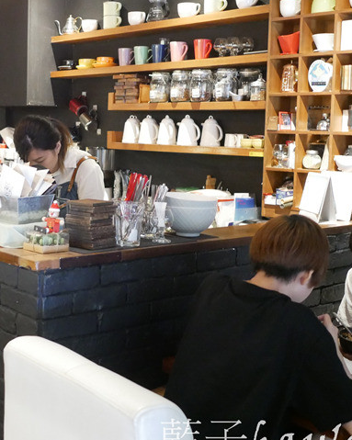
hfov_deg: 27.1
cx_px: 75
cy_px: 183
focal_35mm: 55
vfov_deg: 34.1
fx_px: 716
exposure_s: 1/60
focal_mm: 15
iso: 3200
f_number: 1.7
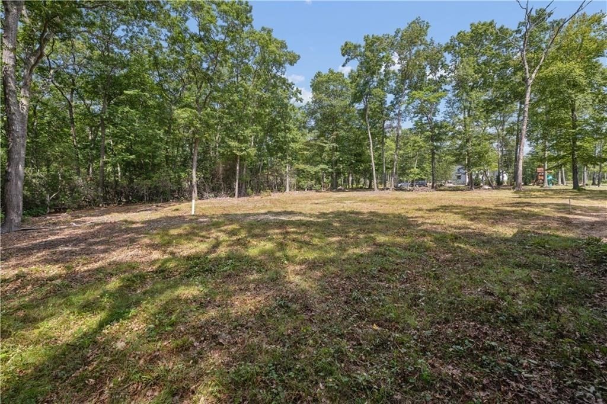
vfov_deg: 81.2
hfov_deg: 104.3
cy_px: 202
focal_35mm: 14
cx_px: 304
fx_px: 236
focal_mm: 14
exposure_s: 1/60
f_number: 8
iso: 100
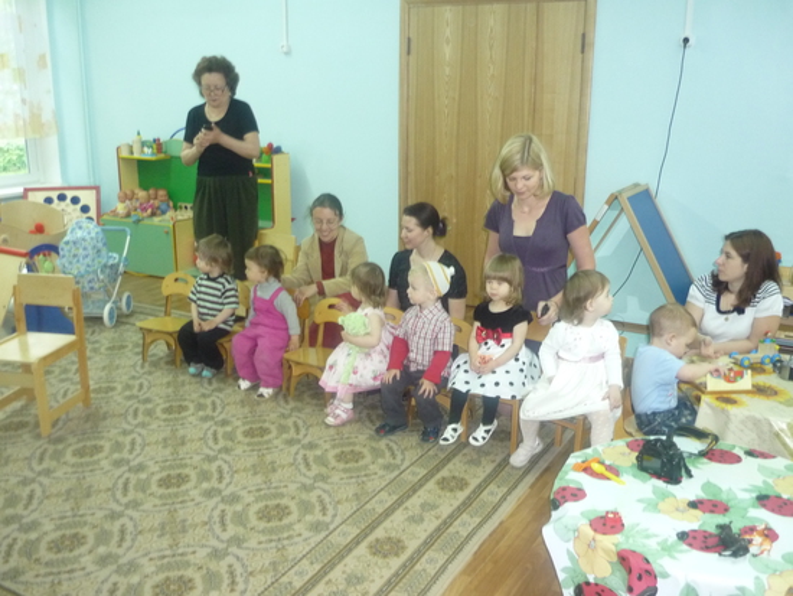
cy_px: 298
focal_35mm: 33
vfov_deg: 43.0
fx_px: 756
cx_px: 396
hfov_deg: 55.3
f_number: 2.8
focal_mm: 5.5
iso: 400
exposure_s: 1/30
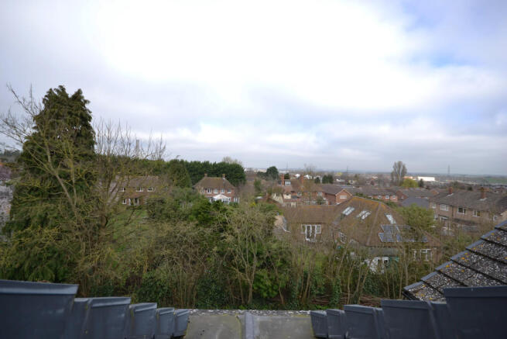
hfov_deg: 100.4
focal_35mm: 15
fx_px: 211
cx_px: 254
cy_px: 170
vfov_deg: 77.4
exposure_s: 1/160
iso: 100
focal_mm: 10
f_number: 6.3
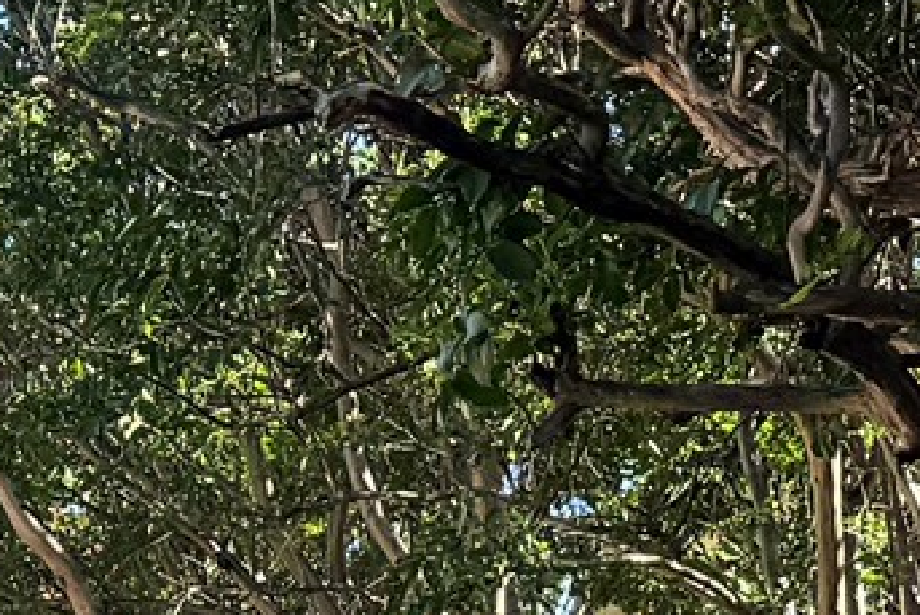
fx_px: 3809
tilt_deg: -3.5
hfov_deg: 13.1
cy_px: 1512
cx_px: -426
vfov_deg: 8.4
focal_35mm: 149
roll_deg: -2.3
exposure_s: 1/1151
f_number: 1.78
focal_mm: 6.76
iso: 80
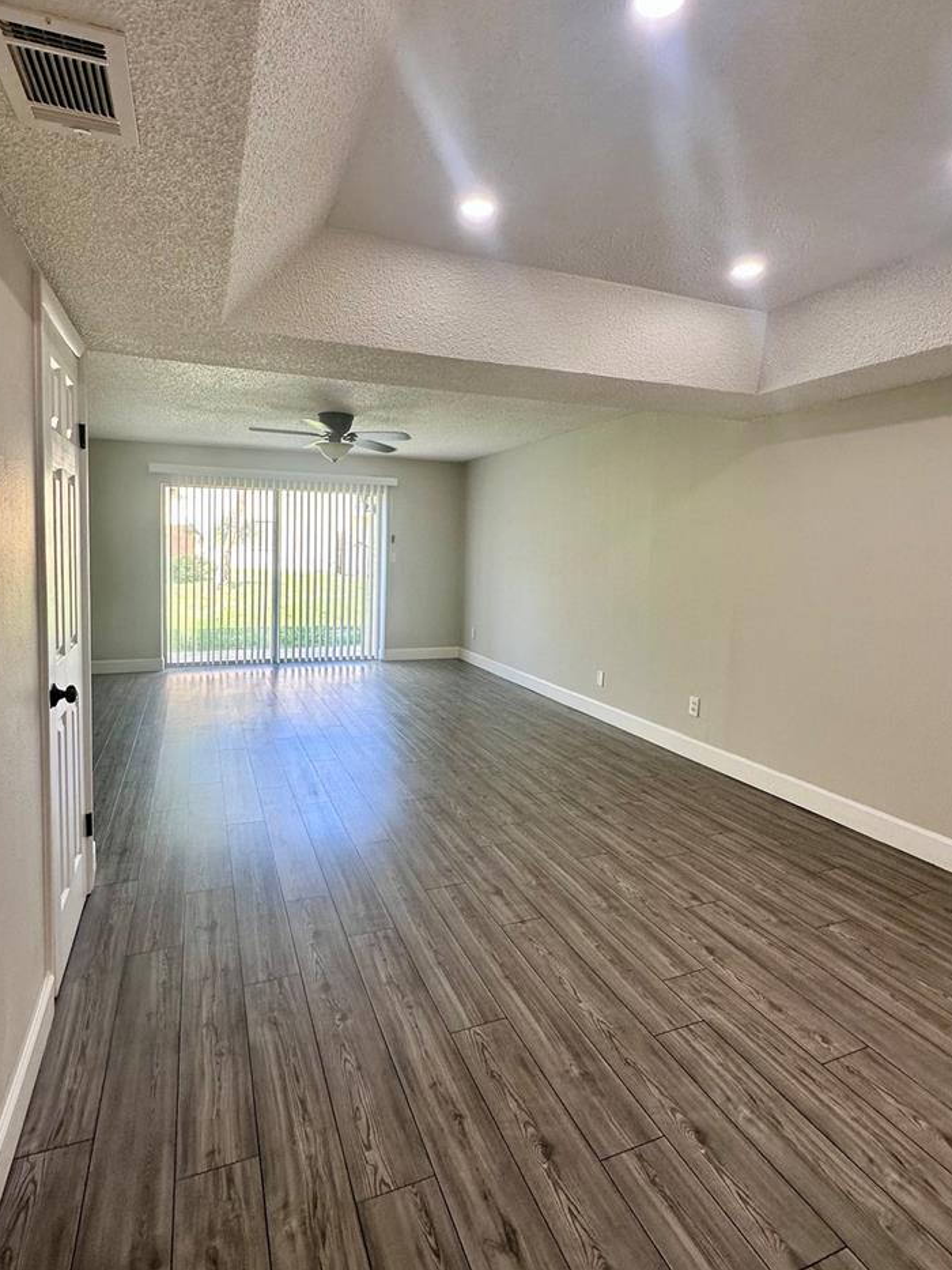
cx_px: 442
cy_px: 585
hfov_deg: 71.5
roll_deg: -1.2
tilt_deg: -3.2
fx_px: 660
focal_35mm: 18
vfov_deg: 87.6
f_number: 2.2
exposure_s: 1/120
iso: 64
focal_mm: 2.22
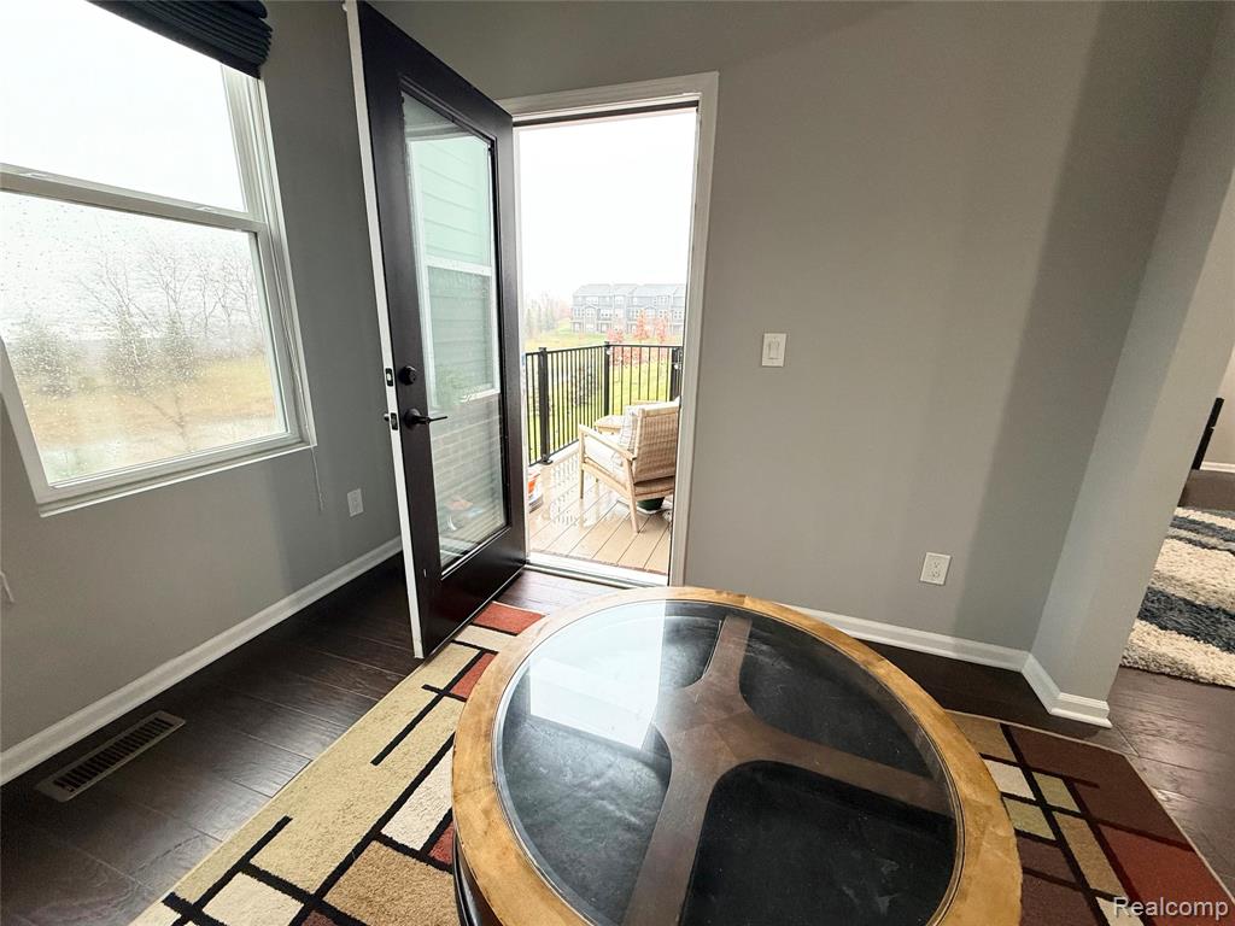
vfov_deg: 85.7
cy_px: 463
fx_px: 499
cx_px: 618
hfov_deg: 102.1
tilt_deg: -15.2
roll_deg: -0.8
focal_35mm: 14
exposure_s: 1/120
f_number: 2.2
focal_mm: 2.22
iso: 200
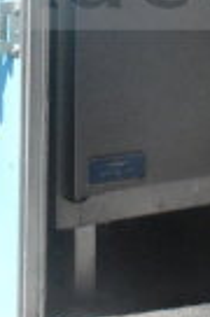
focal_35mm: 182
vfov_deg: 10.9
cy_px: -155
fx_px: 1601
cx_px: 238
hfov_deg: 7.5
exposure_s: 1/3200
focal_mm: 18
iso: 6400
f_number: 14
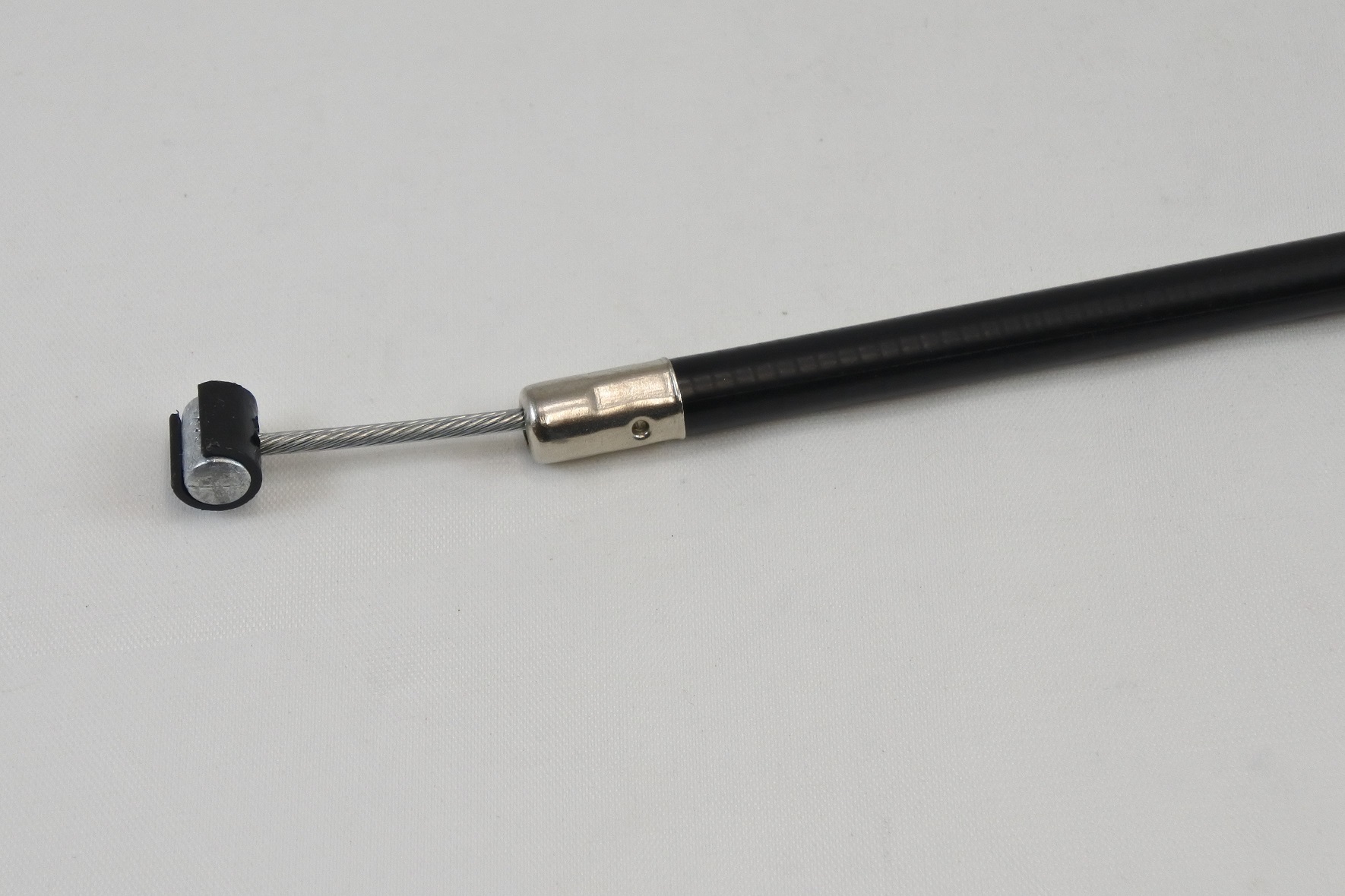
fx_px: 3026
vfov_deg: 16.9
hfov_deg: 25.1
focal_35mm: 81
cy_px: 448
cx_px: 672
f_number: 5.6
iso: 400
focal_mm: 30
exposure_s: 1/125
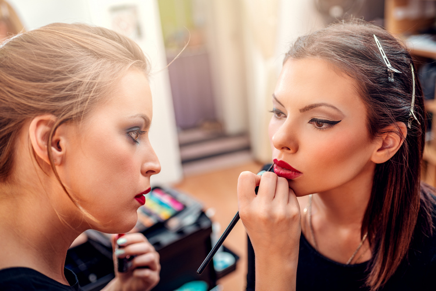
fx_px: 424
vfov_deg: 37.9
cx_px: 218
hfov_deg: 54.4
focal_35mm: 35
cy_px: 146
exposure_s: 1/125
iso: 100
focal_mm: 35
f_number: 2.8
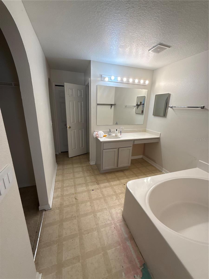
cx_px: 104
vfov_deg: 102.1
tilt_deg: -15.1
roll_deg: -2.0
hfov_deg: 85.7
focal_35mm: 14
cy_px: 140
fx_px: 113
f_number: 2.2
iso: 125
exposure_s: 1/120
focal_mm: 2.22
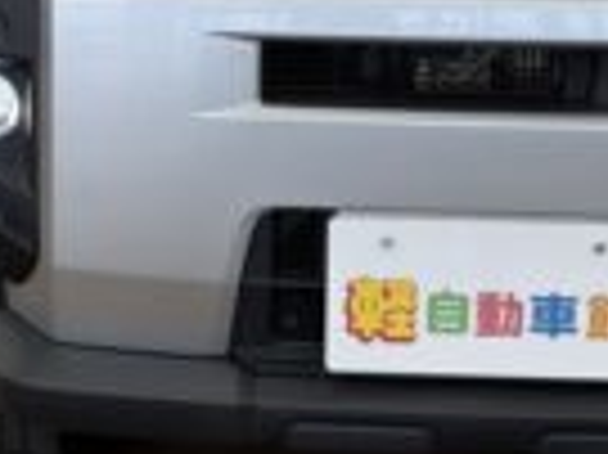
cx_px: 41
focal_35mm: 135
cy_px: -2
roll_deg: +0.6
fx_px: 2369
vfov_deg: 10.9
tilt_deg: -10.5
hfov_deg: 14.5
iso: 32
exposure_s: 1/100
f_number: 1.6
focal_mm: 5.96
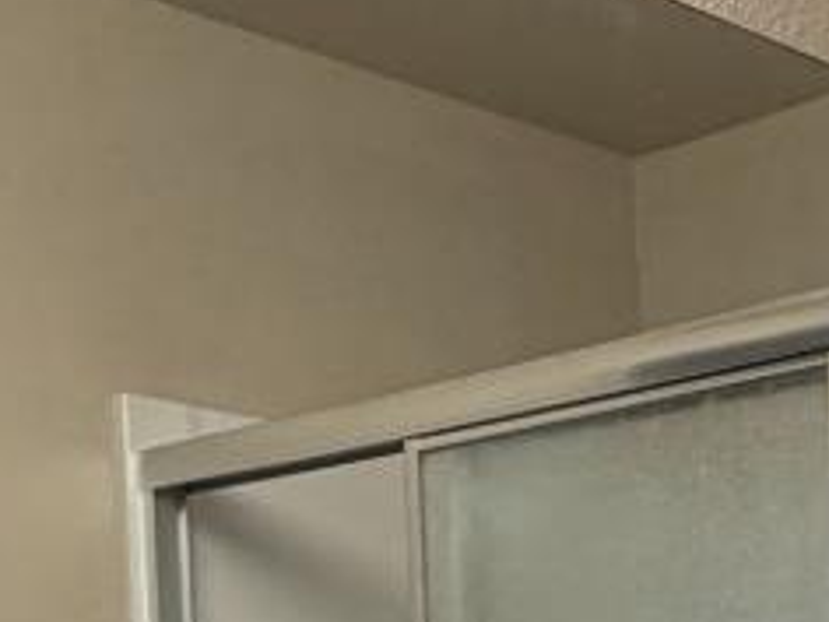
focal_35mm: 89
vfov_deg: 14.6
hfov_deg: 19.6
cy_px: 1105
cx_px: 1191
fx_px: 2131
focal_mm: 2.22
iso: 250
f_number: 2.2
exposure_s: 1/60
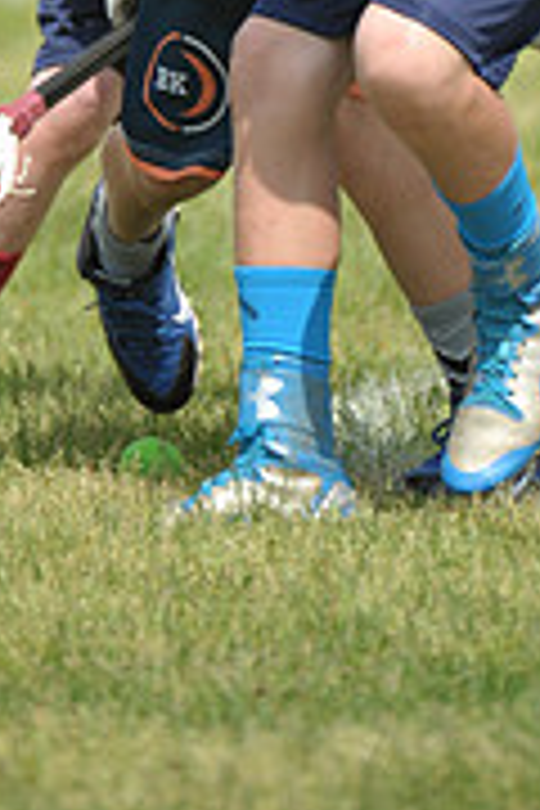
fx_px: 28978
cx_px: 112
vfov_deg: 1.6
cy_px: -441
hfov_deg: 1.1
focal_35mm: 1288
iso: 640
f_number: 4
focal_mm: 400
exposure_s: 1/3200
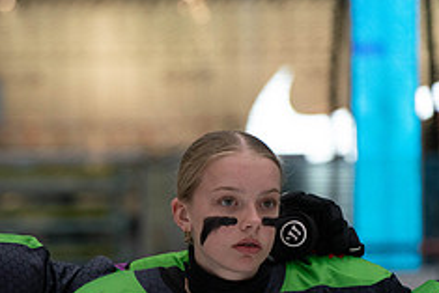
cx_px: -88
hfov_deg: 7.5
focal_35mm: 272
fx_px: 3319
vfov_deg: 5.0
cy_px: 298
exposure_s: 1/2000
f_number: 3.2
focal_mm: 110
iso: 2000
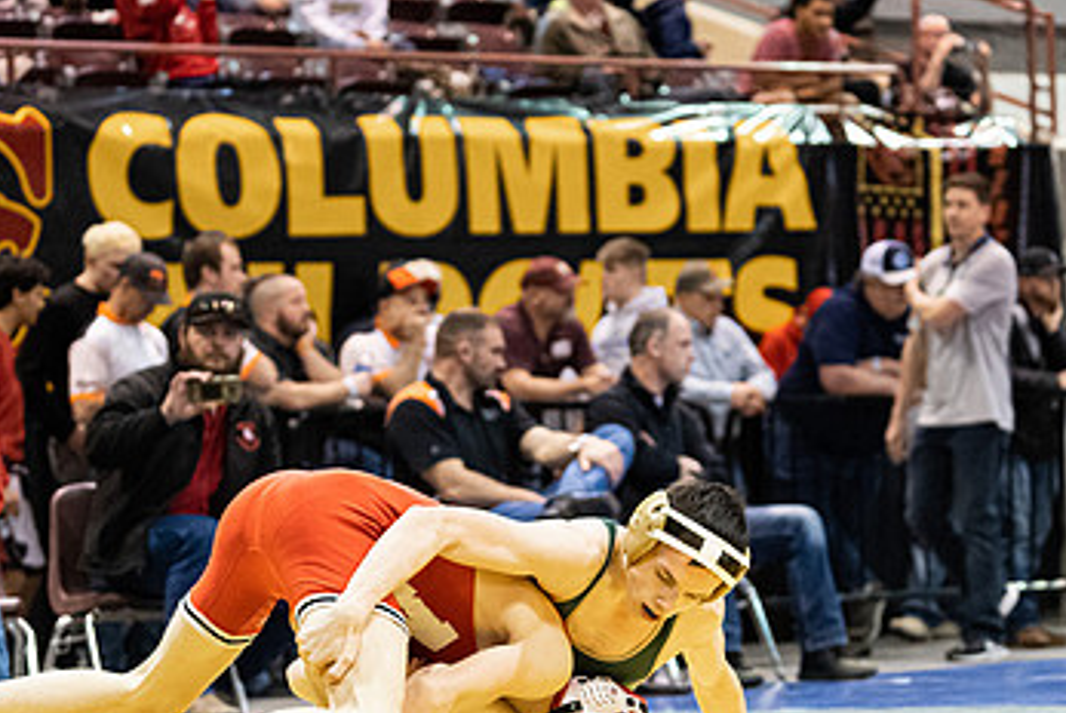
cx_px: 565
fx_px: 5394
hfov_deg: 11.3
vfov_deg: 7.6
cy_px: 410
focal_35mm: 182
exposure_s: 1/500
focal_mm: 109
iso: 10000
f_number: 4
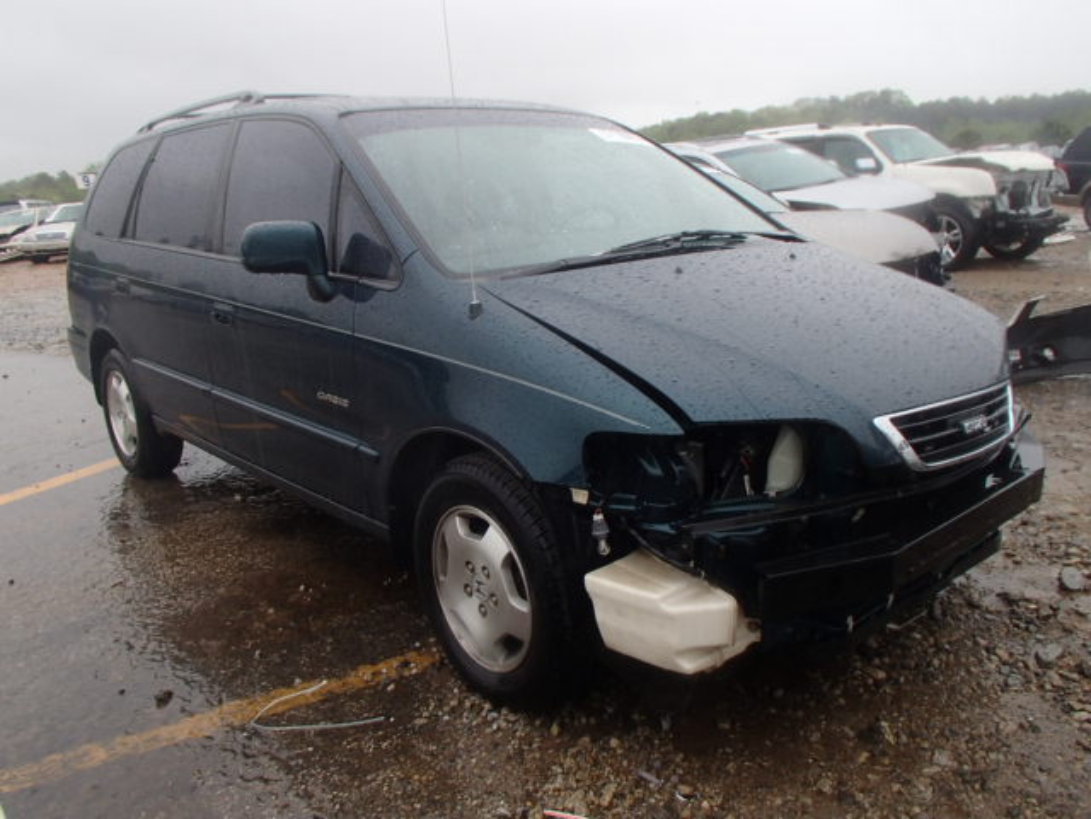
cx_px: 546
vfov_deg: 49.7
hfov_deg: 63.4
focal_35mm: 28
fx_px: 882
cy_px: 410
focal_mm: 5
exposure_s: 1/60
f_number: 3.9
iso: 125
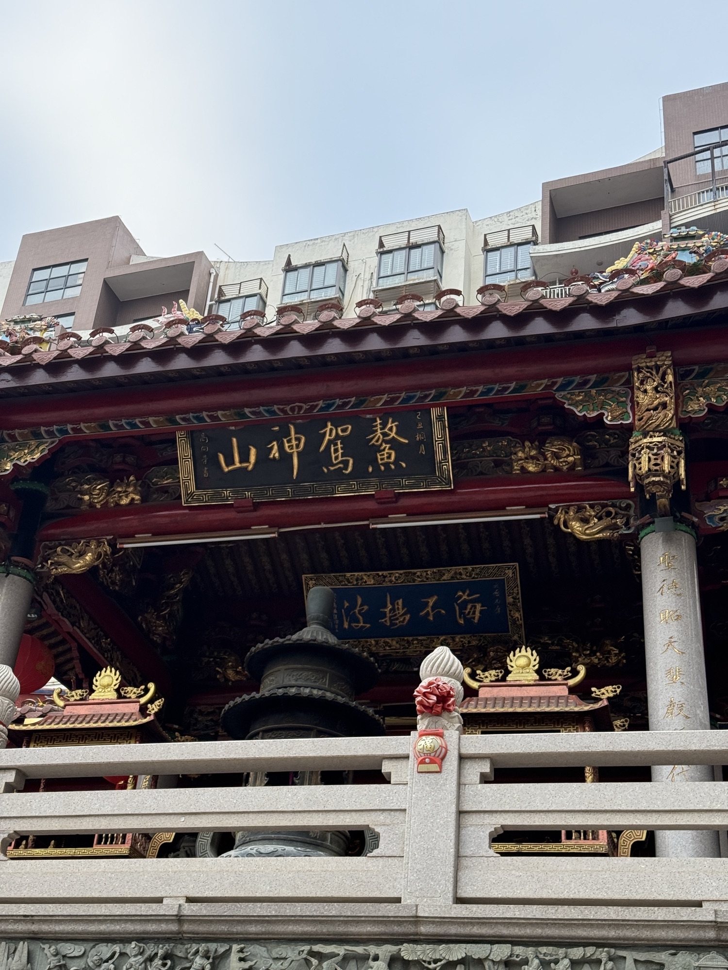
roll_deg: -7.0
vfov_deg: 39.7
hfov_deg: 30.3
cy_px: 485
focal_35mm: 48
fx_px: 1346
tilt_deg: +33.6
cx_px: 364
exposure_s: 1/382
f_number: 1.78
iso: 100
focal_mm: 6.76
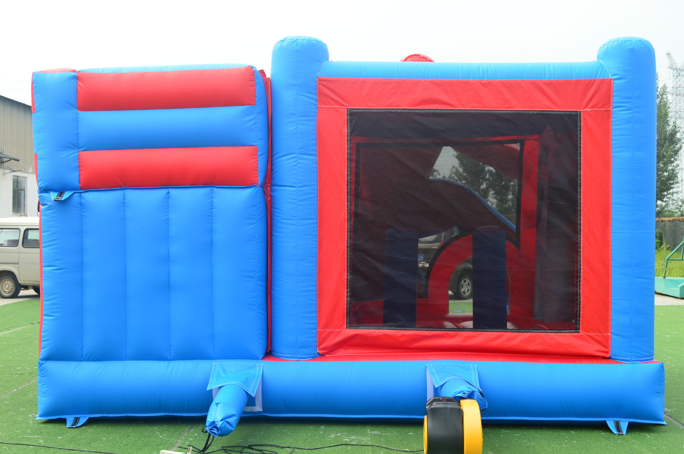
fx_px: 968
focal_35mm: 51
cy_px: 227
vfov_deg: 26.4
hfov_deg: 38.9
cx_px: 342
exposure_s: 1/200
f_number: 7.1
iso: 100
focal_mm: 34
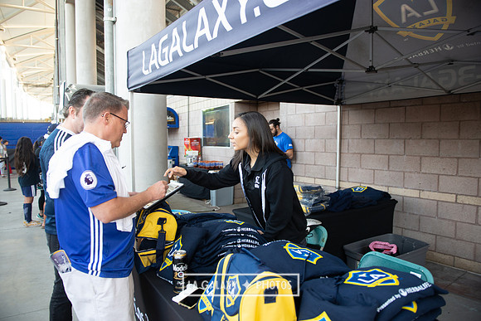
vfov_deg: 53.2
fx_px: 321
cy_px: 160
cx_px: 240
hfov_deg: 73.7
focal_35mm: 24
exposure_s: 1/125
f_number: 2.8
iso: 250
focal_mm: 24
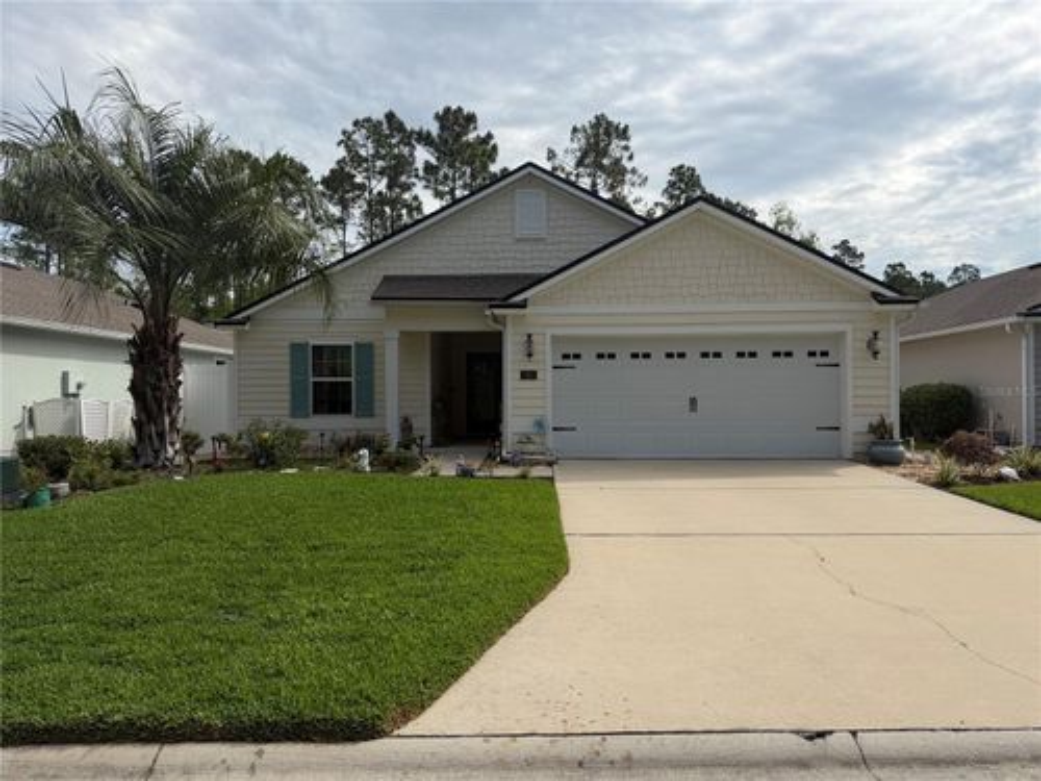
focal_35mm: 24
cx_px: 520
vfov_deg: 56.8
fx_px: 722
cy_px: 390
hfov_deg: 71.6
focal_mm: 6.76
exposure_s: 1/7353
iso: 80
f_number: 1.78
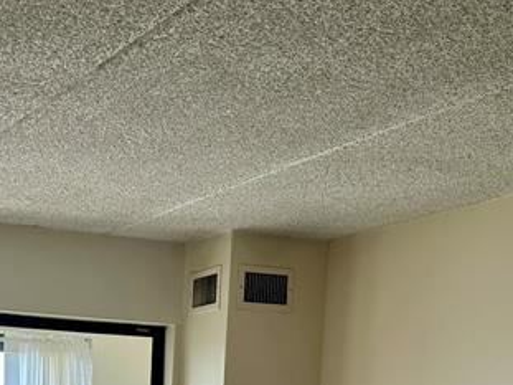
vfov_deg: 16.5
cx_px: 92
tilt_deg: -9.0
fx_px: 1170
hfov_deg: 24.3
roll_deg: -1.6
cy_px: 621
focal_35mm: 79
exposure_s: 1/140
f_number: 1.78
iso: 64
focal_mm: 6.86
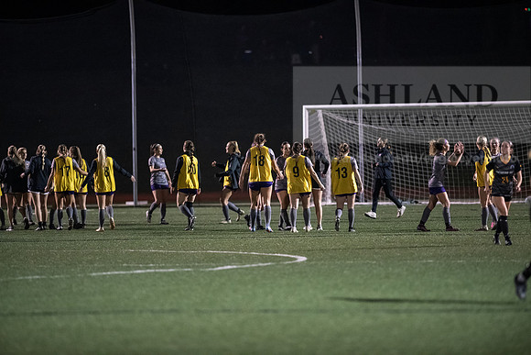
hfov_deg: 6.9
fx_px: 4426
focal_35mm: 300
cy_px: 178
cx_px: 266
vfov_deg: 4.6
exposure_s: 1/800
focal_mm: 300
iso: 8000
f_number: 2.8
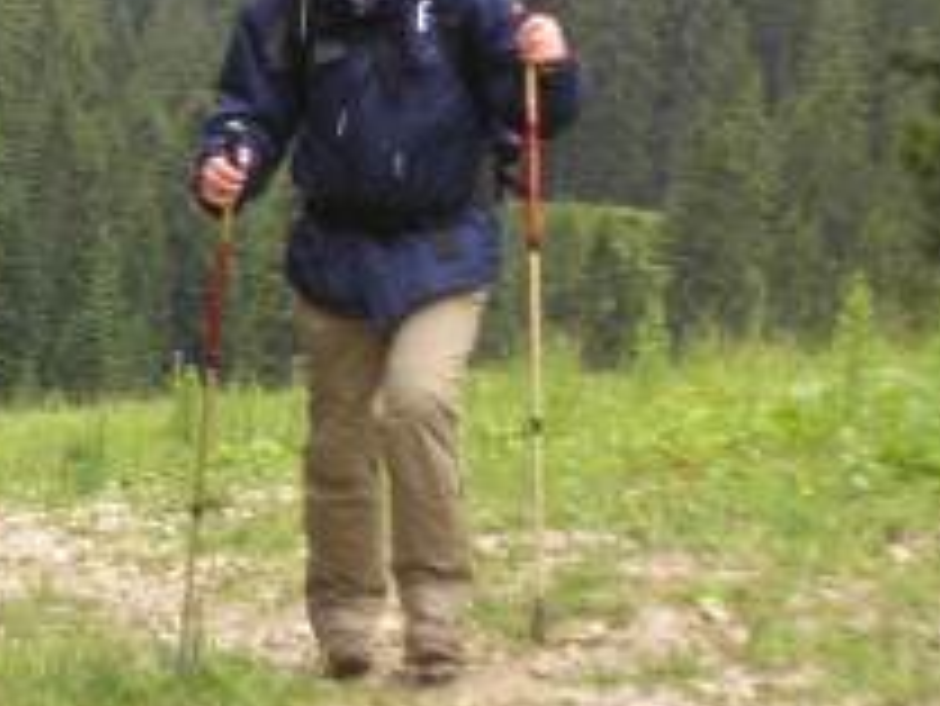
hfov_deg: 8.0
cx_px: -67
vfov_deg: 6.0
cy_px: 171
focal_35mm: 247
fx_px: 6711
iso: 109
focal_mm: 15.6
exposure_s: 1/81
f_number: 4.8
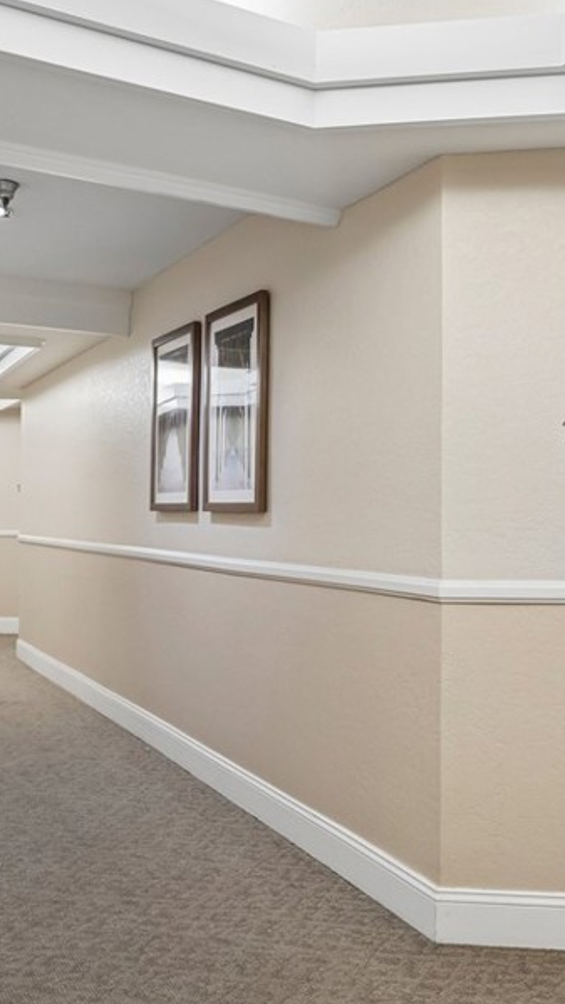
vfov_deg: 58.0
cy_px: 499
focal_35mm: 34
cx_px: 501
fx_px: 905
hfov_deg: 33.0
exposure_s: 1/25
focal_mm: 19
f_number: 8
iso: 1000
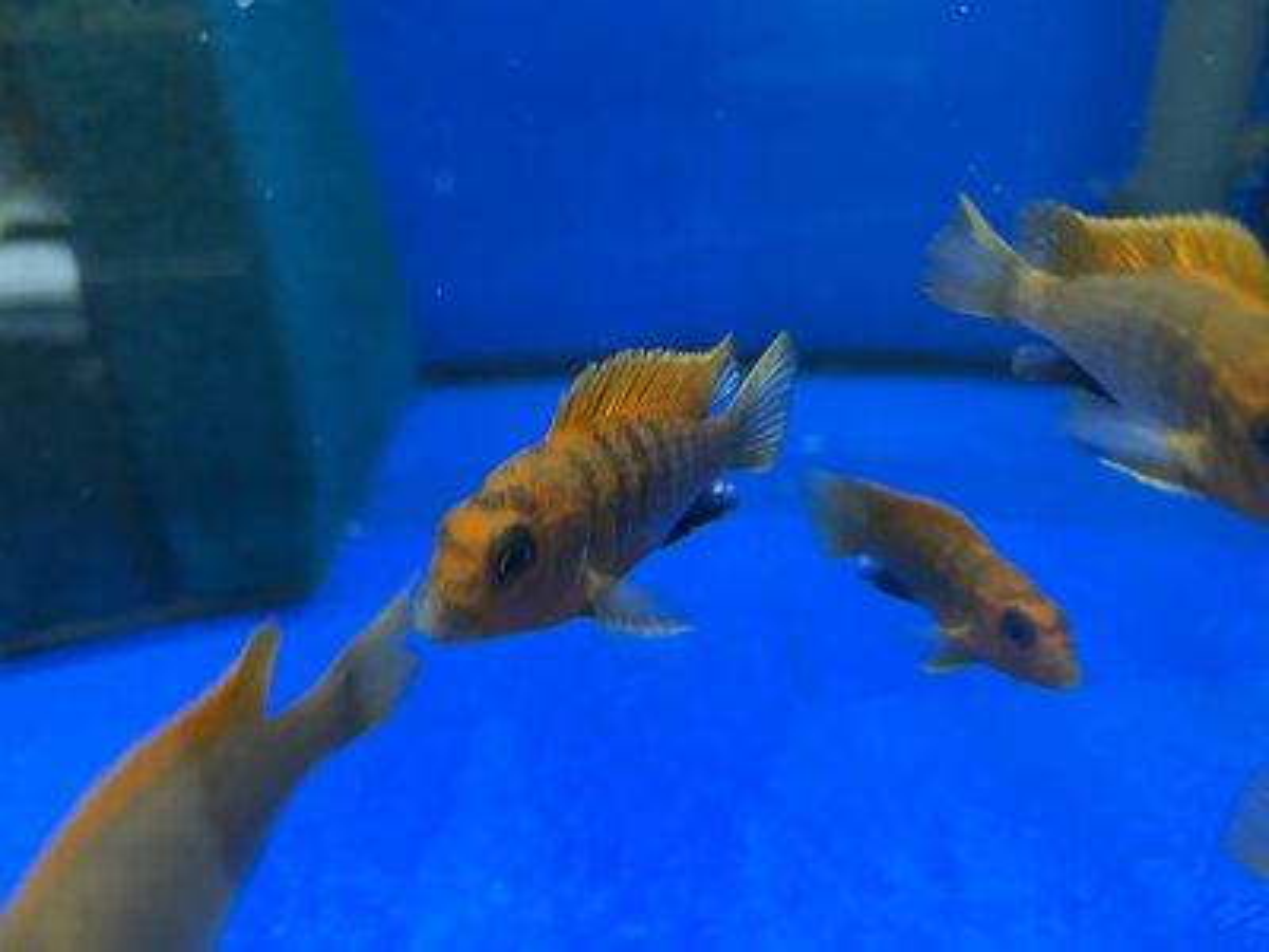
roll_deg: +0.7
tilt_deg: -32.8
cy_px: 476
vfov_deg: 53.1
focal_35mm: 26
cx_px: 634
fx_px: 953
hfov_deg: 67.3
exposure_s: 1/33
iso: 400
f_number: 1.8
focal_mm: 4.25
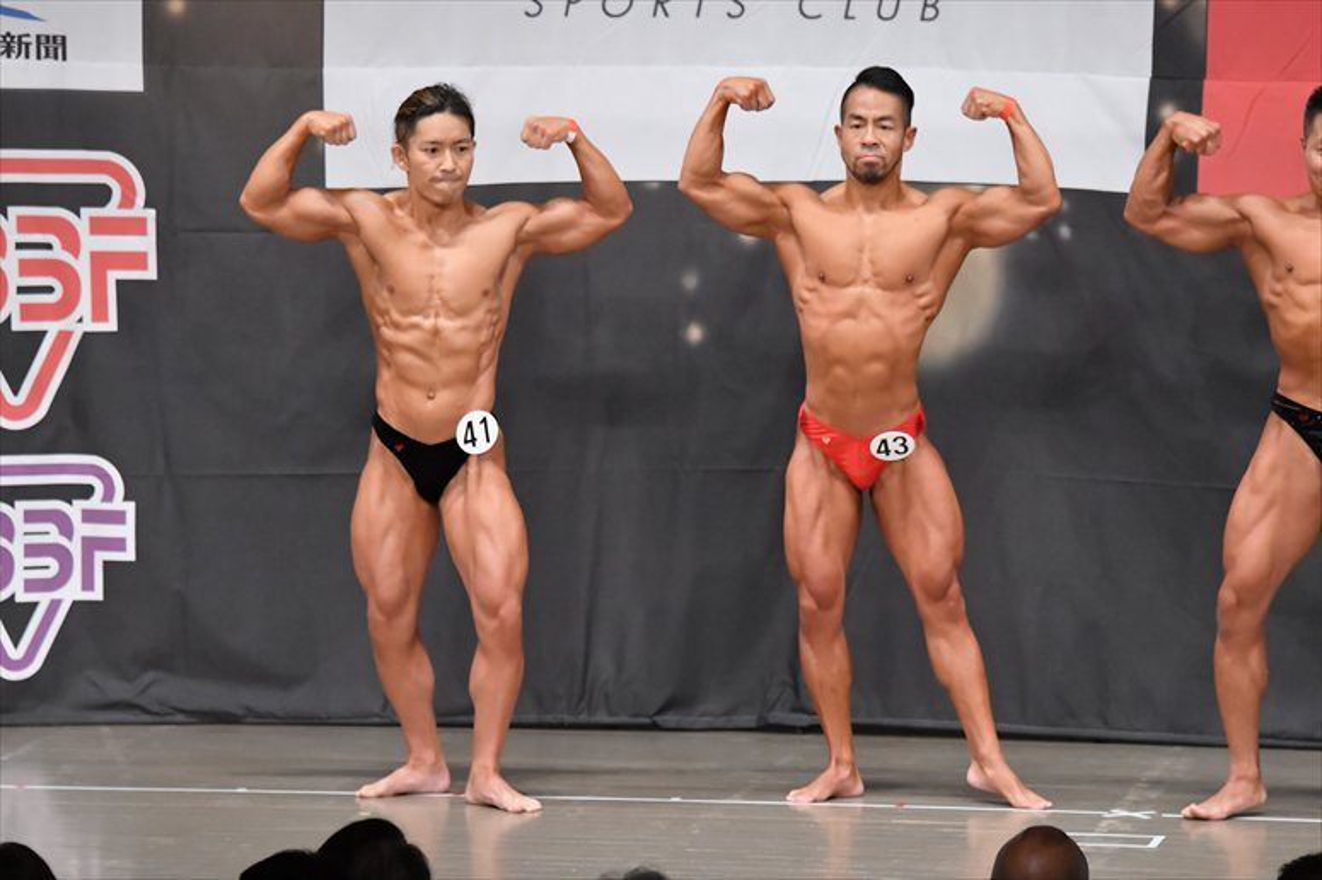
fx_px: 8259
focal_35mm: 225
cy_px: 440
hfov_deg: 9.2
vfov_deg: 6.1
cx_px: 661
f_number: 5.6
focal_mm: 150
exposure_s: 1/400
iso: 6400
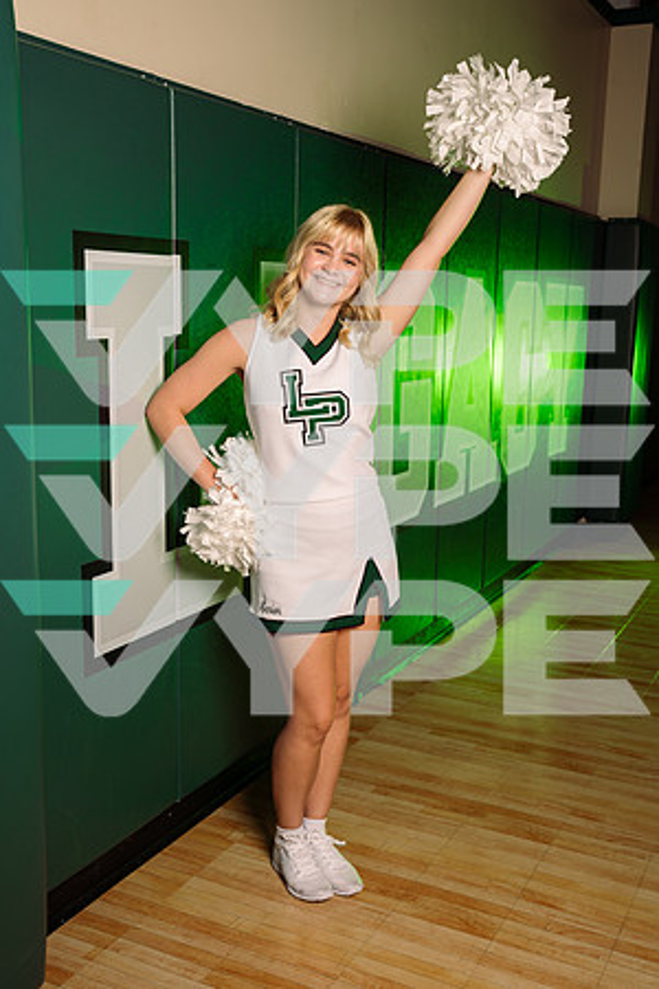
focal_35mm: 39
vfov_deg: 49.6
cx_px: 330
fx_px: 1071
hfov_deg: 34.2
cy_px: 494
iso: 200
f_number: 7.1
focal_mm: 39
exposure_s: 1/200
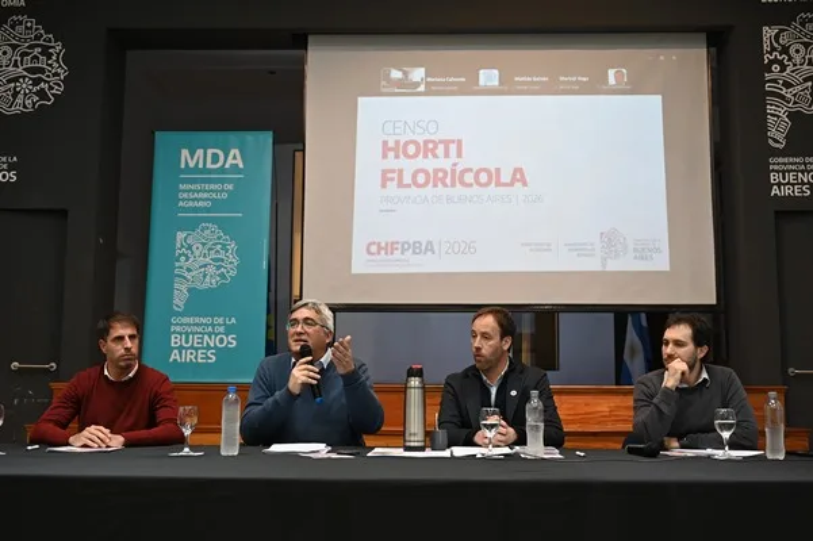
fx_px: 880
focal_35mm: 39
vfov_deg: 34.2
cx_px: 406
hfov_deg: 49.6
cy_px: 270
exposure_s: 1/125
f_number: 4
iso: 2200
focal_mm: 39
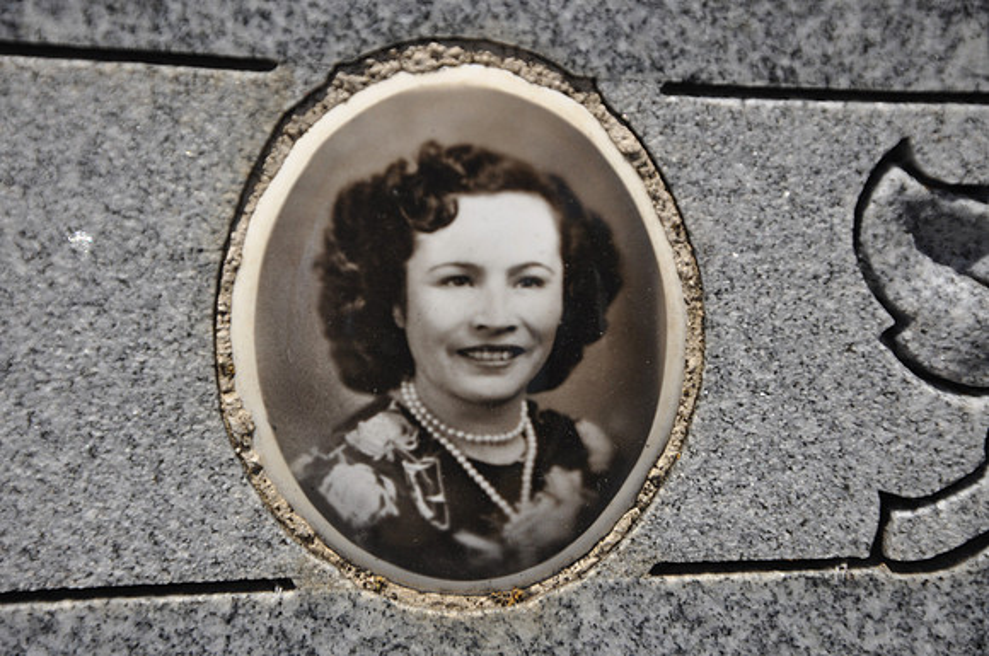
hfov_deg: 13.1
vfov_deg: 8.7
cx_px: 494
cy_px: 328
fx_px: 4321
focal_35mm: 158
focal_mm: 105
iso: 200
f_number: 8
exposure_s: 1/250
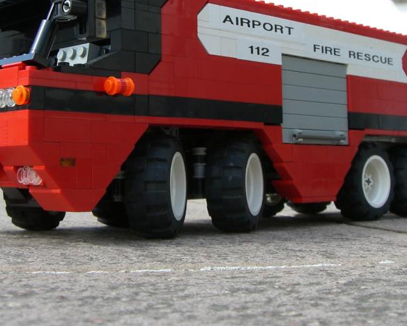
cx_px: 173
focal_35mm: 65
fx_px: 783
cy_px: 71
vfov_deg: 23.2
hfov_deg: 29.1
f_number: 4.3
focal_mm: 6.2
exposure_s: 1/125
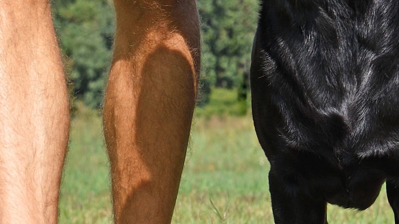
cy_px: 106
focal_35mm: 327
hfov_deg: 6.6
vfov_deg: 3.7
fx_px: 3459
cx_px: 297
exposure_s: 1/320
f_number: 7.1
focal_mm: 70
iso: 100
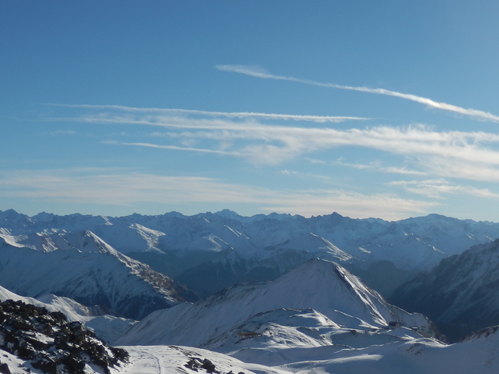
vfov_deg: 23.7
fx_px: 880
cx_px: 333
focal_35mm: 61
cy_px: 297
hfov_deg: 31.4
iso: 80
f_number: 10.1
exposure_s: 1/250
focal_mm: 6.6
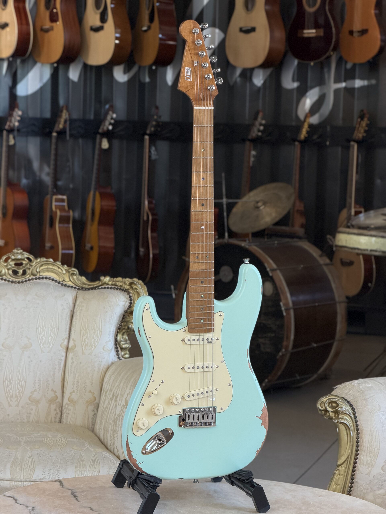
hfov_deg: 14.8
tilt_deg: -6.9
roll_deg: -2.1
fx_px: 1487
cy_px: 257
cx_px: 193
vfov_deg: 19.6
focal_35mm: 100
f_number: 2.8
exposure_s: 1/121
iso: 125
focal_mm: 16.89
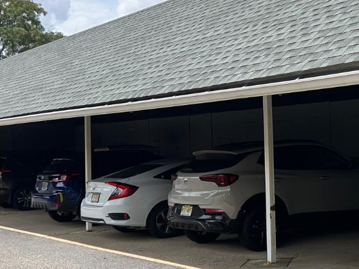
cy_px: 118
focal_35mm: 66
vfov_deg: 22.2
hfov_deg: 27.8
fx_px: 684
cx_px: 352
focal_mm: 5.7
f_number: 1.5
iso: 50
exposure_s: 1/3571
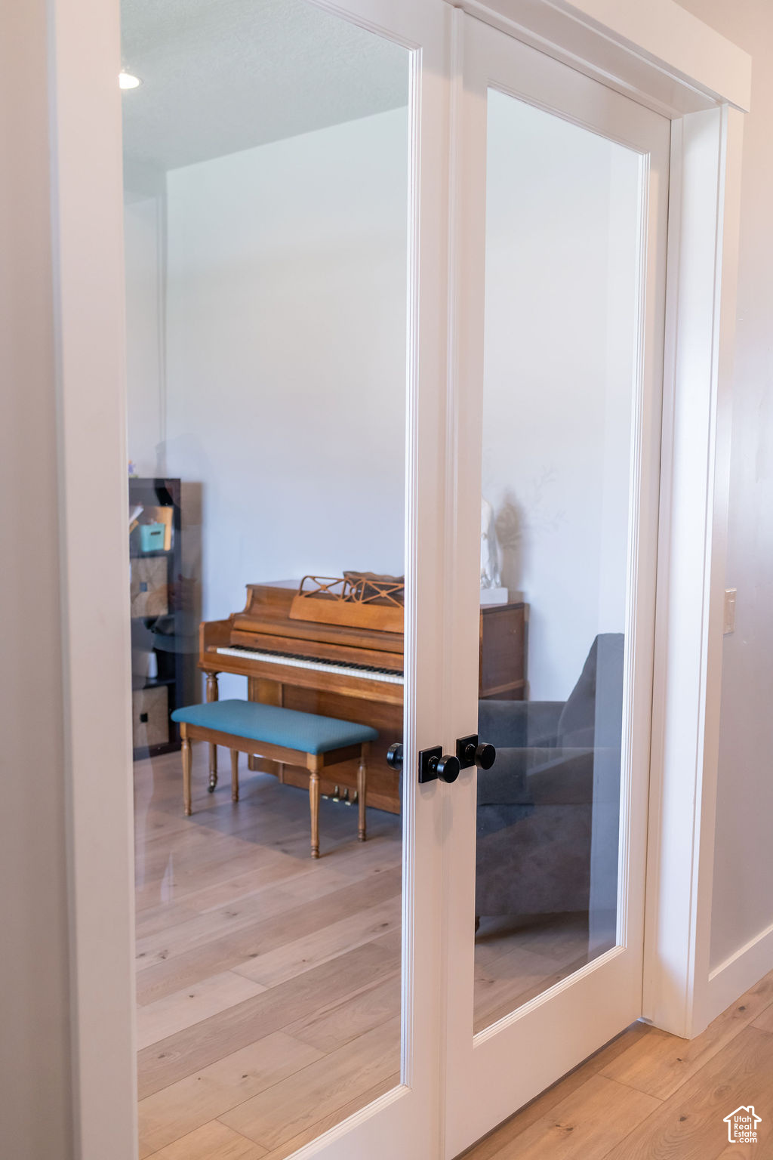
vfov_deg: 54.4
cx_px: 386
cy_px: 580
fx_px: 1127
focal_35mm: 35
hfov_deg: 37.9
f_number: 3.2
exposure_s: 1/250
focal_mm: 35
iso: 800
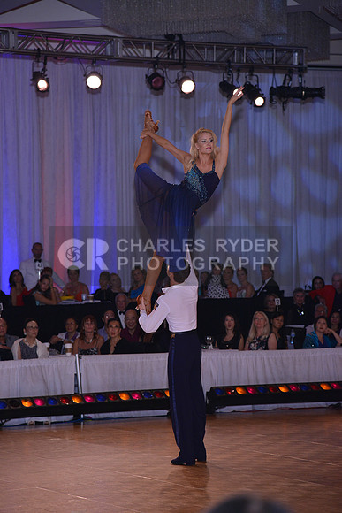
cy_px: 256
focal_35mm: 120
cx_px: 171
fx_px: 1709
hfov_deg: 11.4
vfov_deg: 17.1
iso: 1250
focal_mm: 120
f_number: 4.5
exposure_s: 1/250
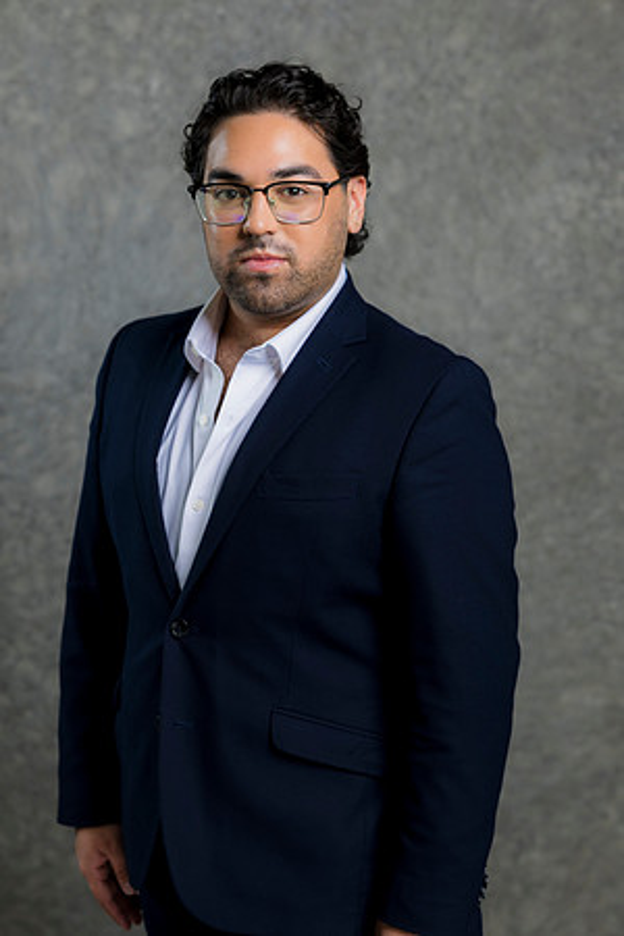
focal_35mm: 85
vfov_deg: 23.9
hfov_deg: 16.1
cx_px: 312
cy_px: 468
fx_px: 2210
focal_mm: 85
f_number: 5
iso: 125
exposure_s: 1/200
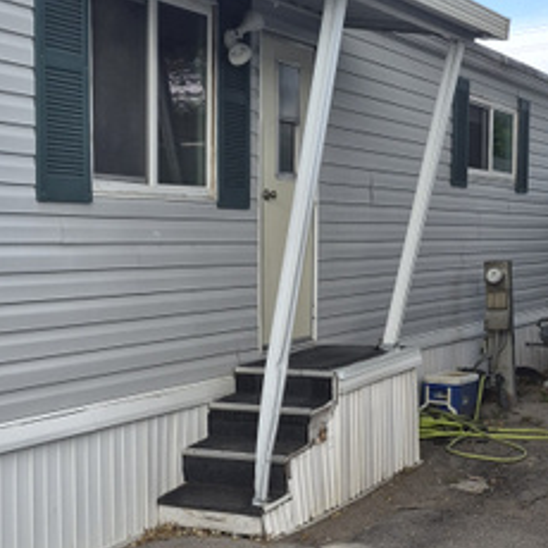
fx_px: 1218
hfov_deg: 25.3
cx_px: 336
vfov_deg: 25.4
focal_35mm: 68
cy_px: 286
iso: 80
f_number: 1.8
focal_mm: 5.4
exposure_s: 1/1684
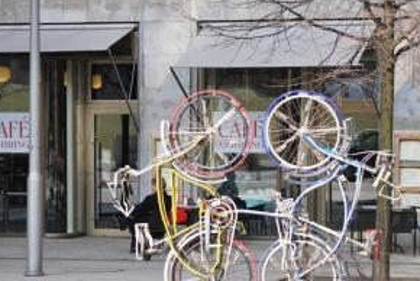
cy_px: 174
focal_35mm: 162
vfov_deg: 8.5
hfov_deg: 12.7
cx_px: 210
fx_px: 1892
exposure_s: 1/400
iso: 200
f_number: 5
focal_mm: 70
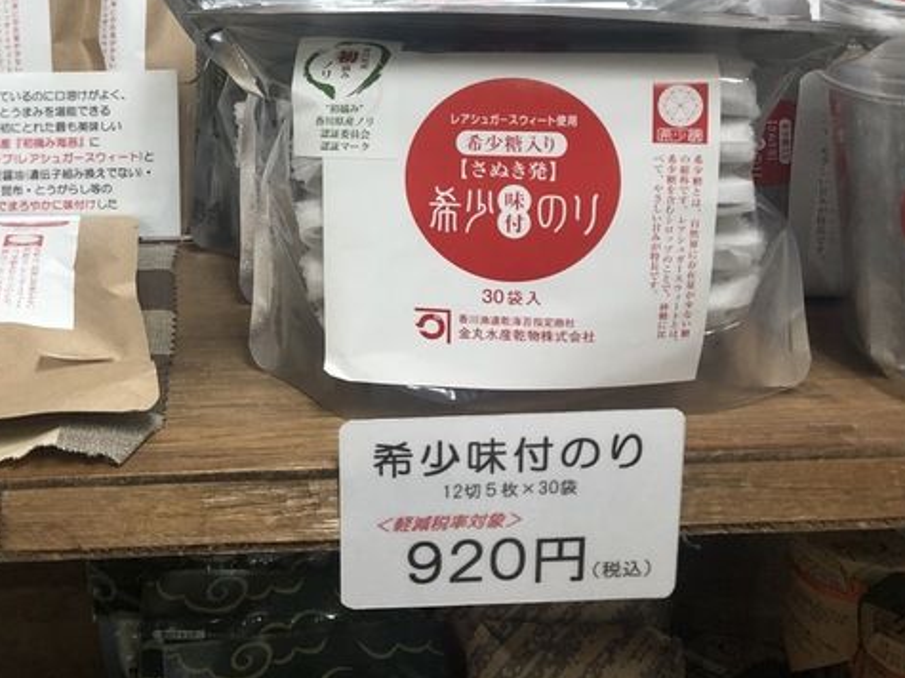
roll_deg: +1.8
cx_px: 184
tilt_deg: -9.3
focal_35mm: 48
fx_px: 1255
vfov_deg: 29.4
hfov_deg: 38.2
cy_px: 108
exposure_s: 1/30
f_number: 1.8
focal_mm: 3.99
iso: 32
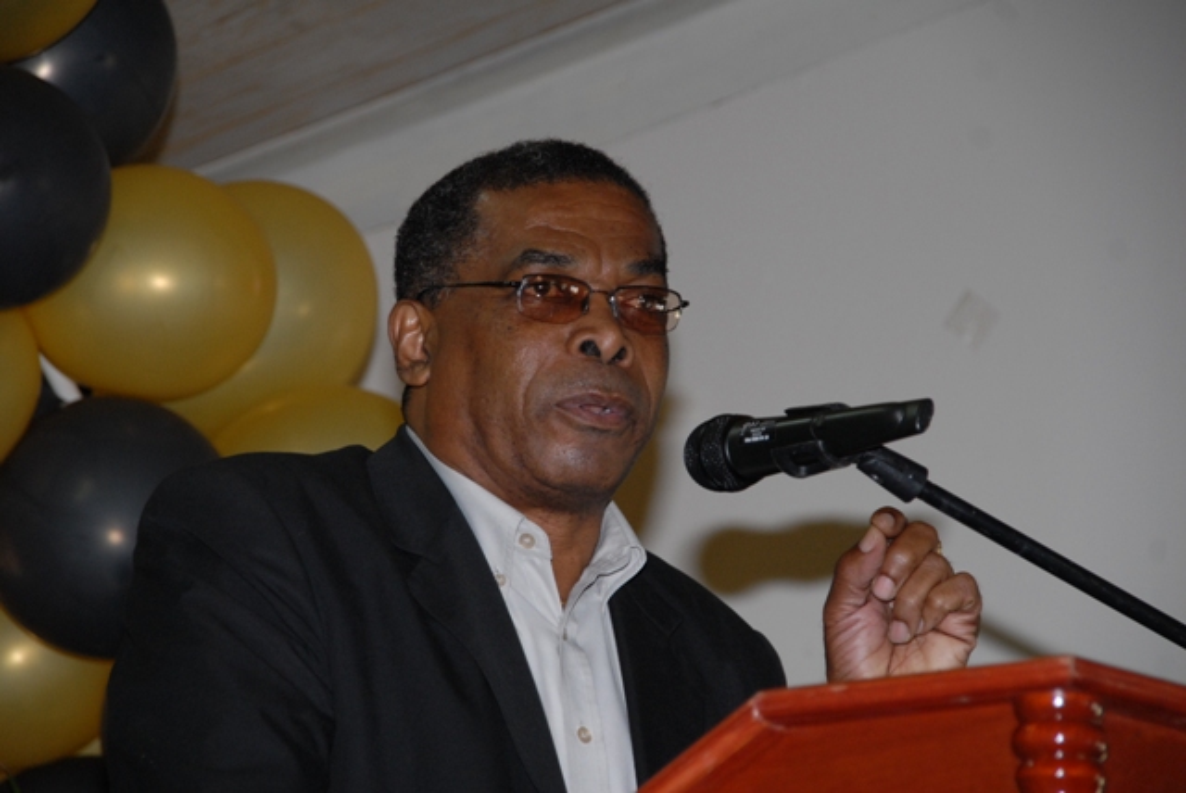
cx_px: 593
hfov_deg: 11.0
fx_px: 6183
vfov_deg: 7.3
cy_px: 396
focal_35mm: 188
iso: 500
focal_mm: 125
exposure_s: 1/60
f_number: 6
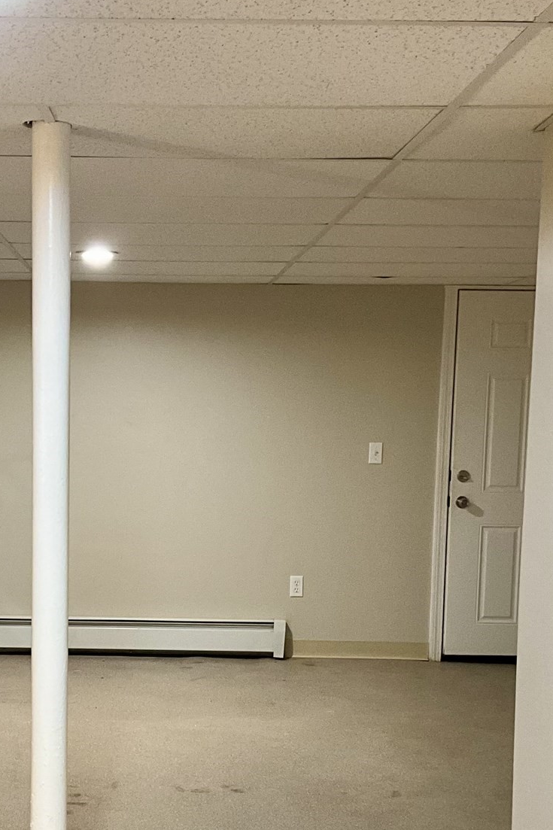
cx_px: 129
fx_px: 1291
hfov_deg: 23.9
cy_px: 544
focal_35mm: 56
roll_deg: -0.2
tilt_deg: -6.7
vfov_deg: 35.3
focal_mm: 3
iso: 200
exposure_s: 1/60
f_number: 1.8
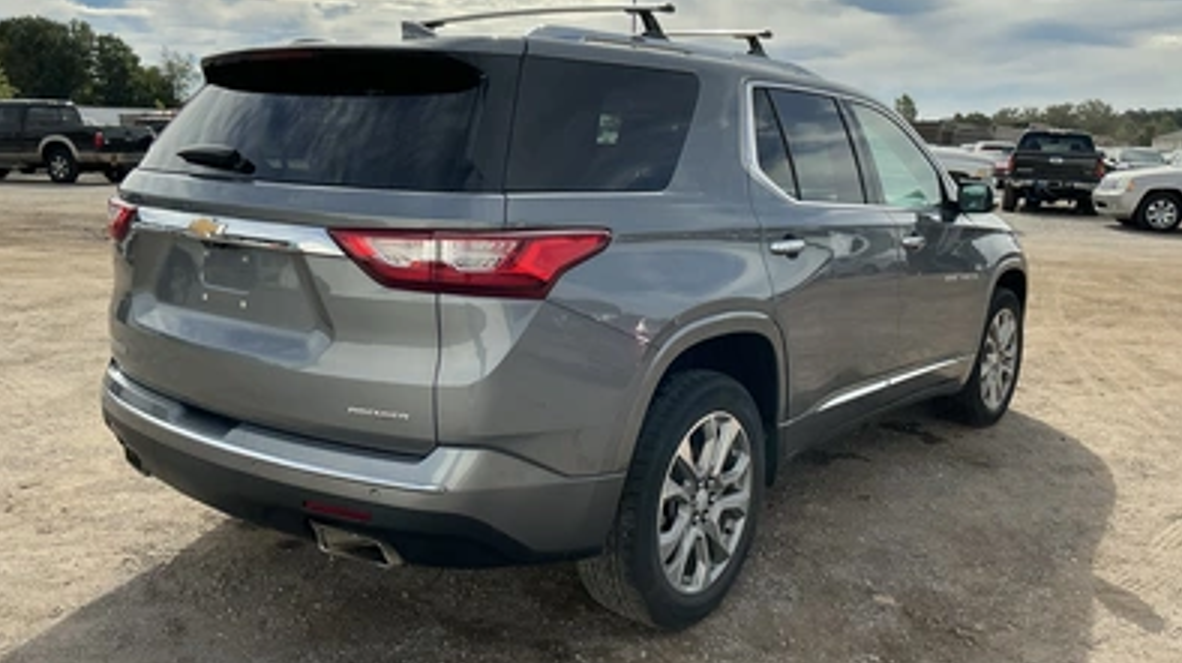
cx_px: 588
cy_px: 285
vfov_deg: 37.6
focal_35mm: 31
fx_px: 971
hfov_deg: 62.7
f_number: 1.8
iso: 25
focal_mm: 3
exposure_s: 1/1848
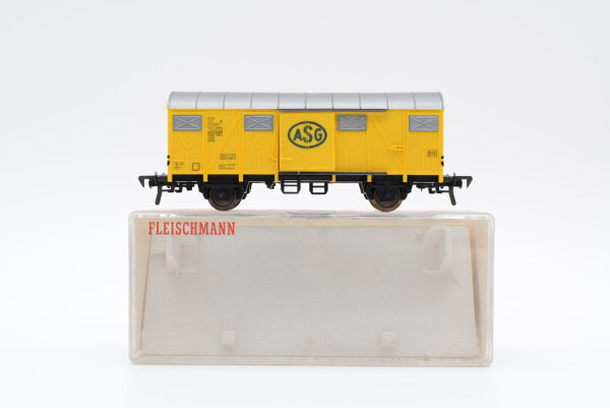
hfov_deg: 37.8
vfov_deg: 25.8
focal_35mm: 52
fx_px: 890
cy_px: 204
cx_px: 305
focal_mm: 35
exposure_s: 1/100
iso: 500
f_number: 8
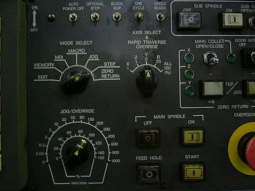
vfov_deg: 40.7
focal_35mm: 35
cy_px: 96
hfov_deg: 52.6
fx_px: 258
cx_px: 128
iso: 200
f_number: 2.8
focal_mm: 5.8
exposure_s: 1/8
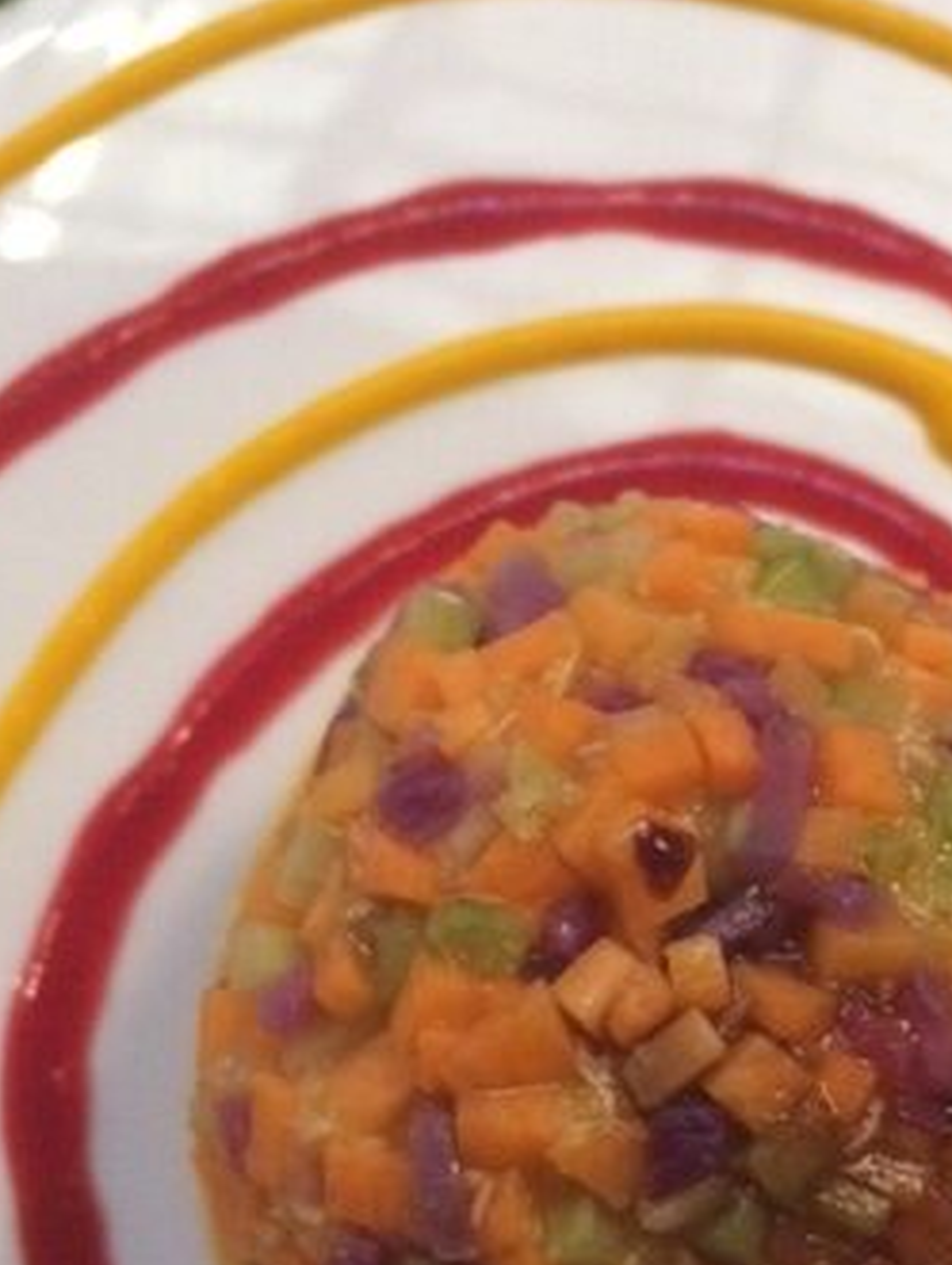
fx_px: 2050
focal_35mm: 56
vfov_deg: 33.4
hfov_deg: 25.7
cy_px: 990
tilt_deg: -83.4
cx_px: 746
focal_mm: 4.15
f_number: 2.2
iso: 320
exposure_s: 1/17
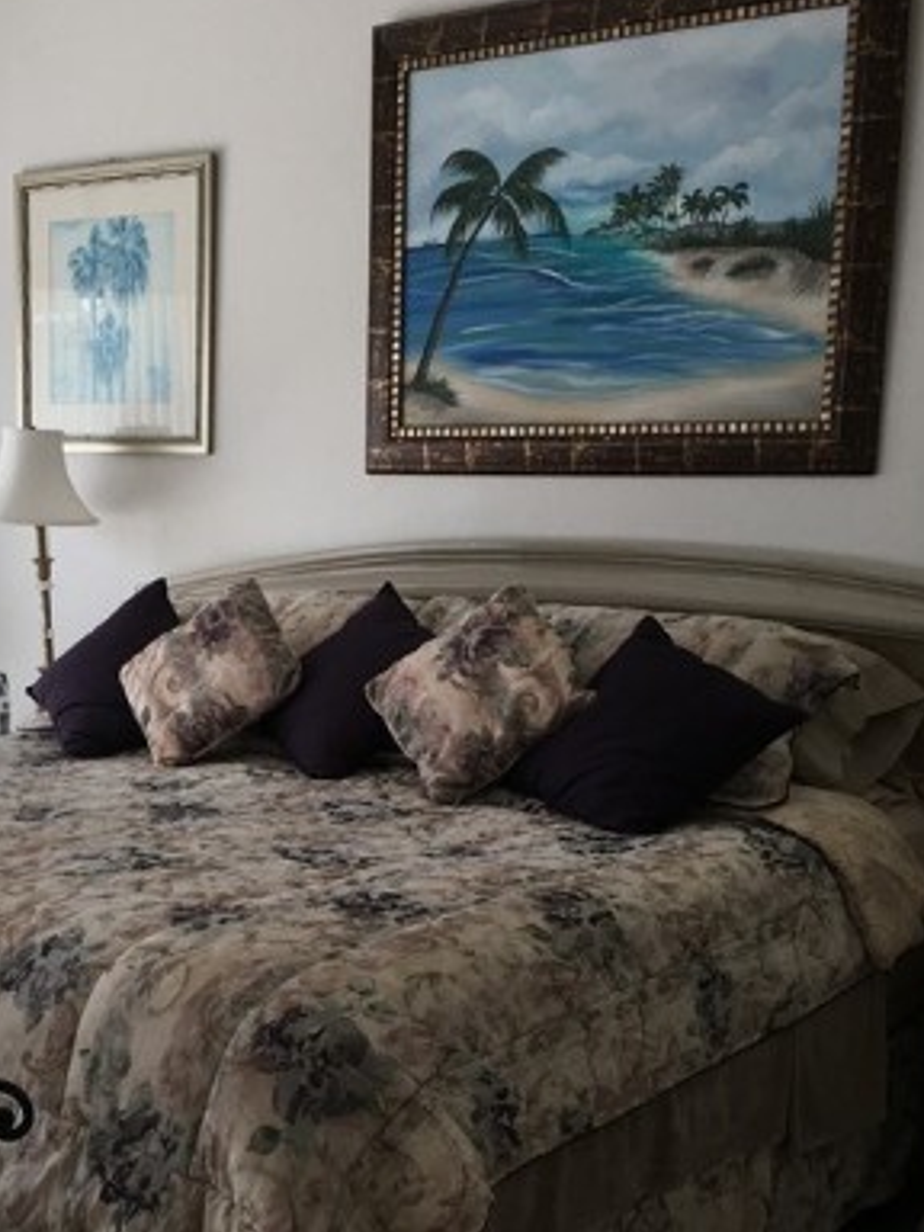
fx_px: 2064
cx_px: 90
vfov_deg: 32.6
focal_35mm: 58
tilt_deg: -14.4
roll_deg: -0.7
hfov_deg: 24.5
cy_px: 927
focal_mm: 4.15
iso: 40
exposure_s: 1/120
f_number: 2.2
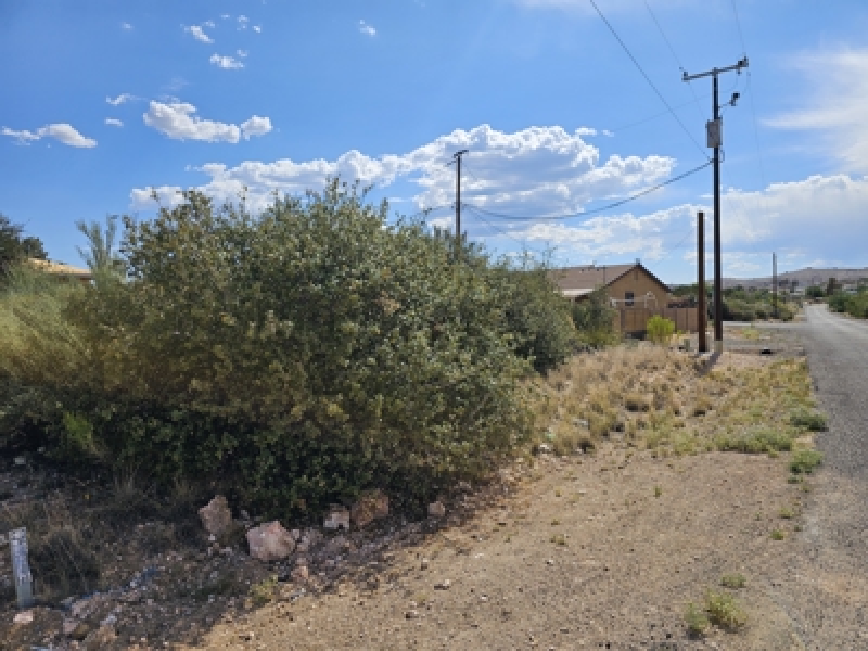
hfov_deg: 73.9
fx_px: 577
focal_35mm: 23
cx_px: 434
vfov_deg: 58.9
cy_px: 326
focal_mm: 6.3
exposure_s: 1/1235
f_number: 1.7
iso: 10
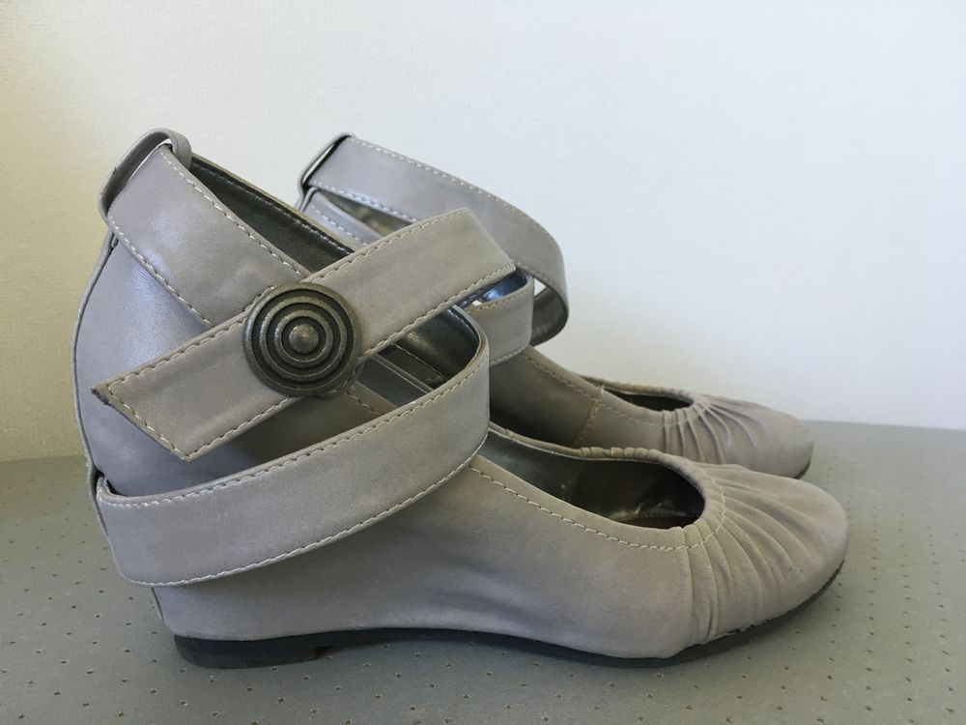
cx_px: 483
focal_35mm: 29
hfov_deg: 61.7
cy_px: 362
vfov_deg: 48.2
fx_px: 809
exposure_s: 1/33
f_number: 2.2
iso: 100
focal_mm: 4.15
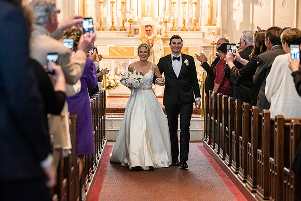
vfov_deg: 12.7
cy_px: 100
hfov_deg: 18.9
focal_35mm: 108
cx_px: 149
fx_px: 903
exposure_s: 1/160
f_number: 2.8
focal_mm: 105
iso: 2500
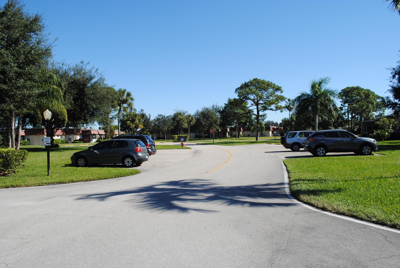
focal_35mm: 27
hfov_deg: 67.3
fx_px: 300
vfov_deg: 48.0
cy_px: 134
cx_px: 200
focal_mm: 18
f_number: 8
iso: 100
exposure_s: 1/250
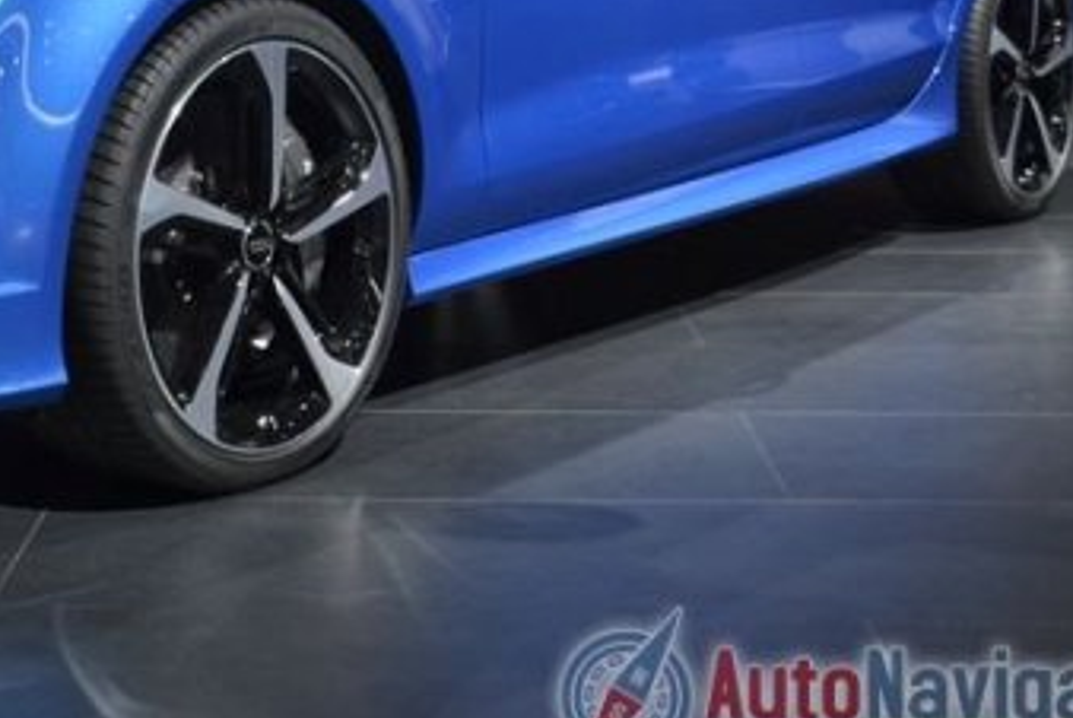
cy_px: -33
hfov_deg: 25.1
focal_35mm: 78
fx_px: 2327
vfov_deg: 17.1
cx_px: 95
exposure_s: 1/60
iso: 400
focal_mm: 22
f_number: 3.8
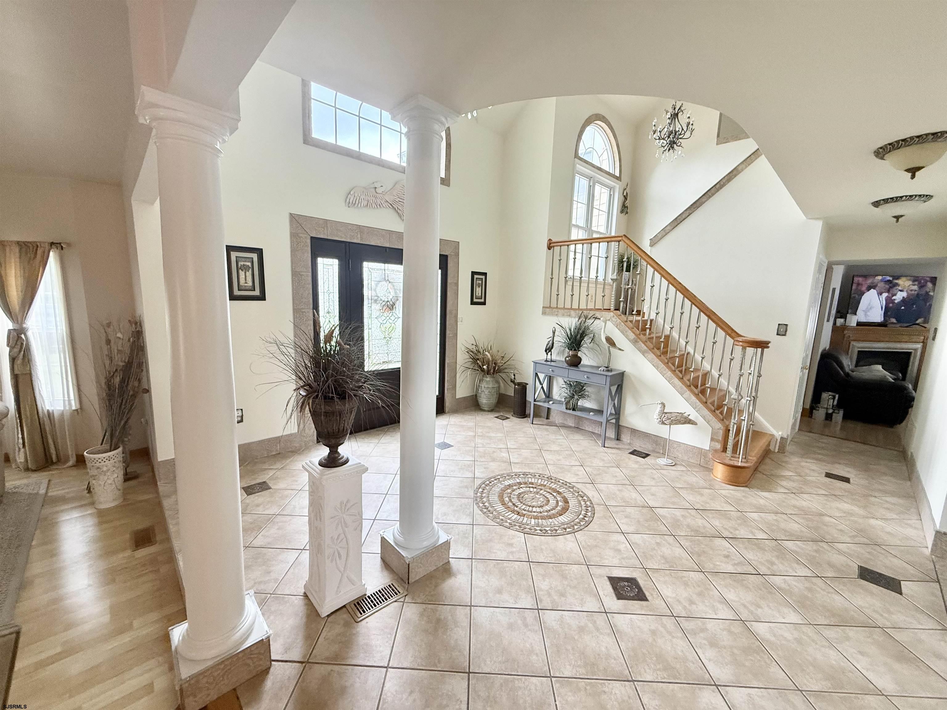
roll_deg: -1.7
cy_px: 355
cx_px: 474
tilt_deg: -8.5
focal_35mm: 14
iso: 250
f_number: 2.2
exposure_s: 1/120
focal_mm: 2.22
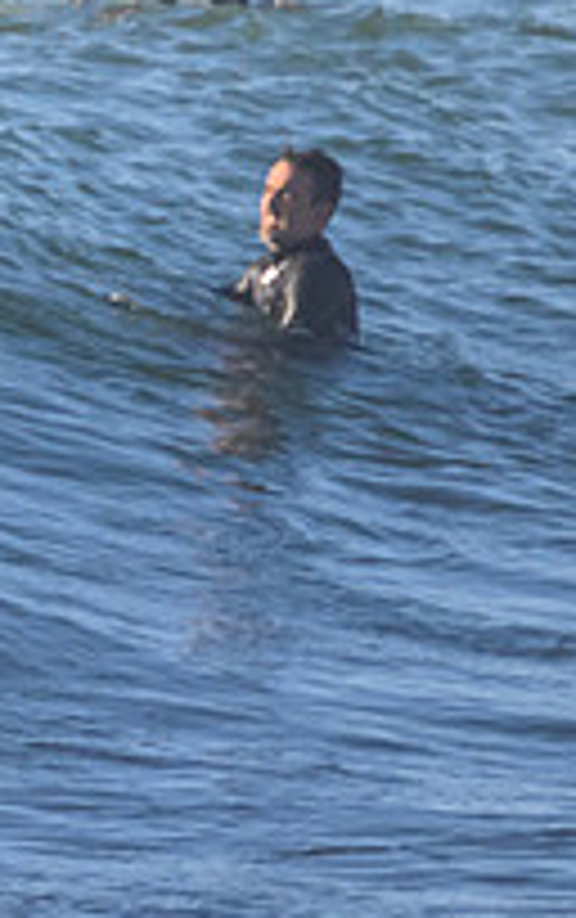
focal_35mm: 2544
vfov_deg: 0.8
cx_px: -559
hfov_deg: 0.5
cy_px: 266
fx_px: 63717
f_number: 11
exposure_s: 1/2000
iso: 2500
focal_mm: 800
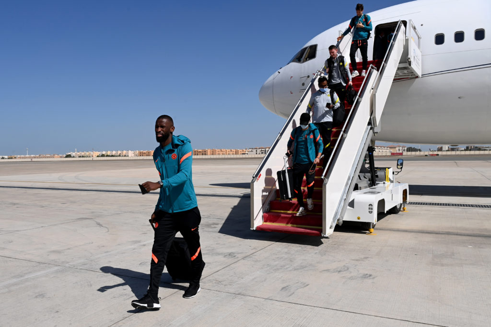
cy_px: 164
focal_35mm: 30
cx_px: 246
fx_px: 409
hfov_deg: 61.9
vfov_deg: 43.6
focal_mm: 30
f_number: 14
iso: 200
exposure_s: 1/1000
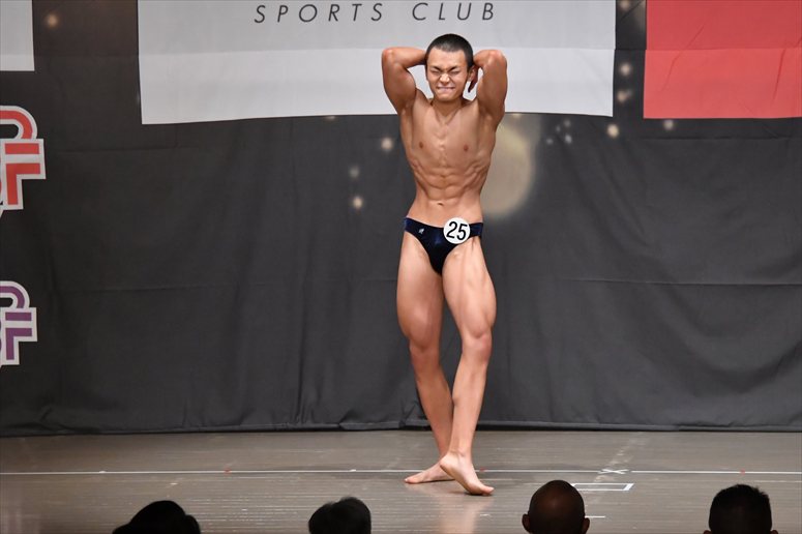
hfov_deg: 9.5
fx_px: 4832
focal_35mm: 217
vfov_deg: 6.3
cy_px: 267
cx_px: 401
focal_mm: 145
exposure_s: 1/400
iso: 6400
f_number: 5.6
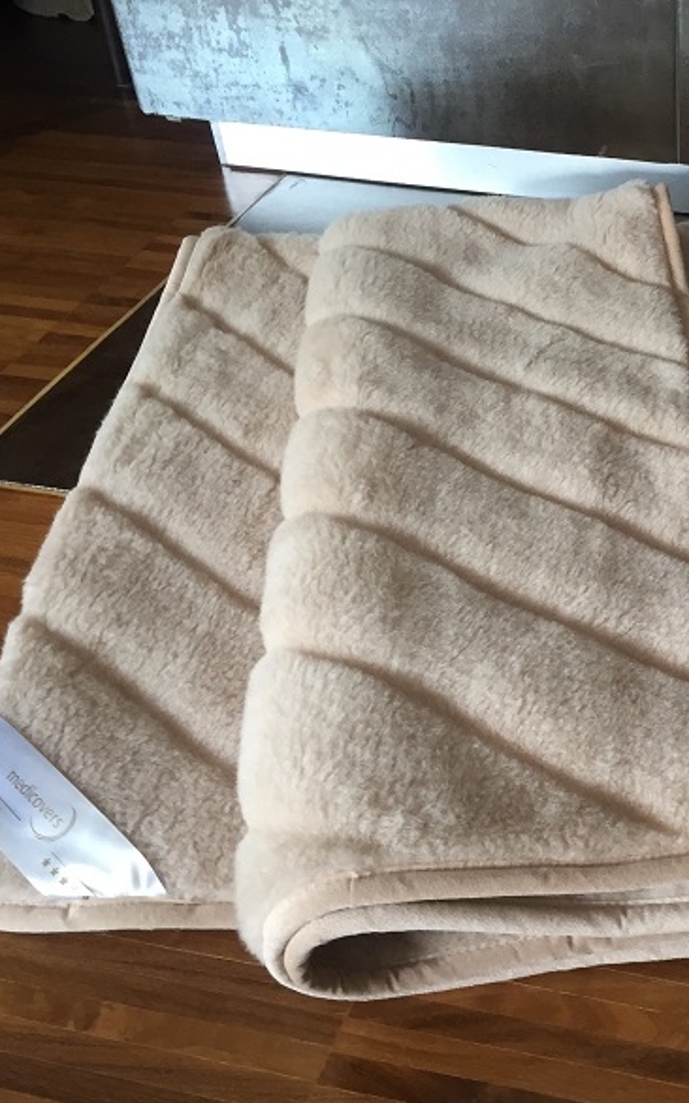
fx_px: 1262
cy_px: 542
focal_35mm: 42
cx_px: 697
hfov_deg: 28.5
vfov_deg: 47.2
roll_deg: -0.5
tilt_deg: -41.0
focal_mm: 4.15
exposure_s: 1/33
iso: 100
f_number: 2.2
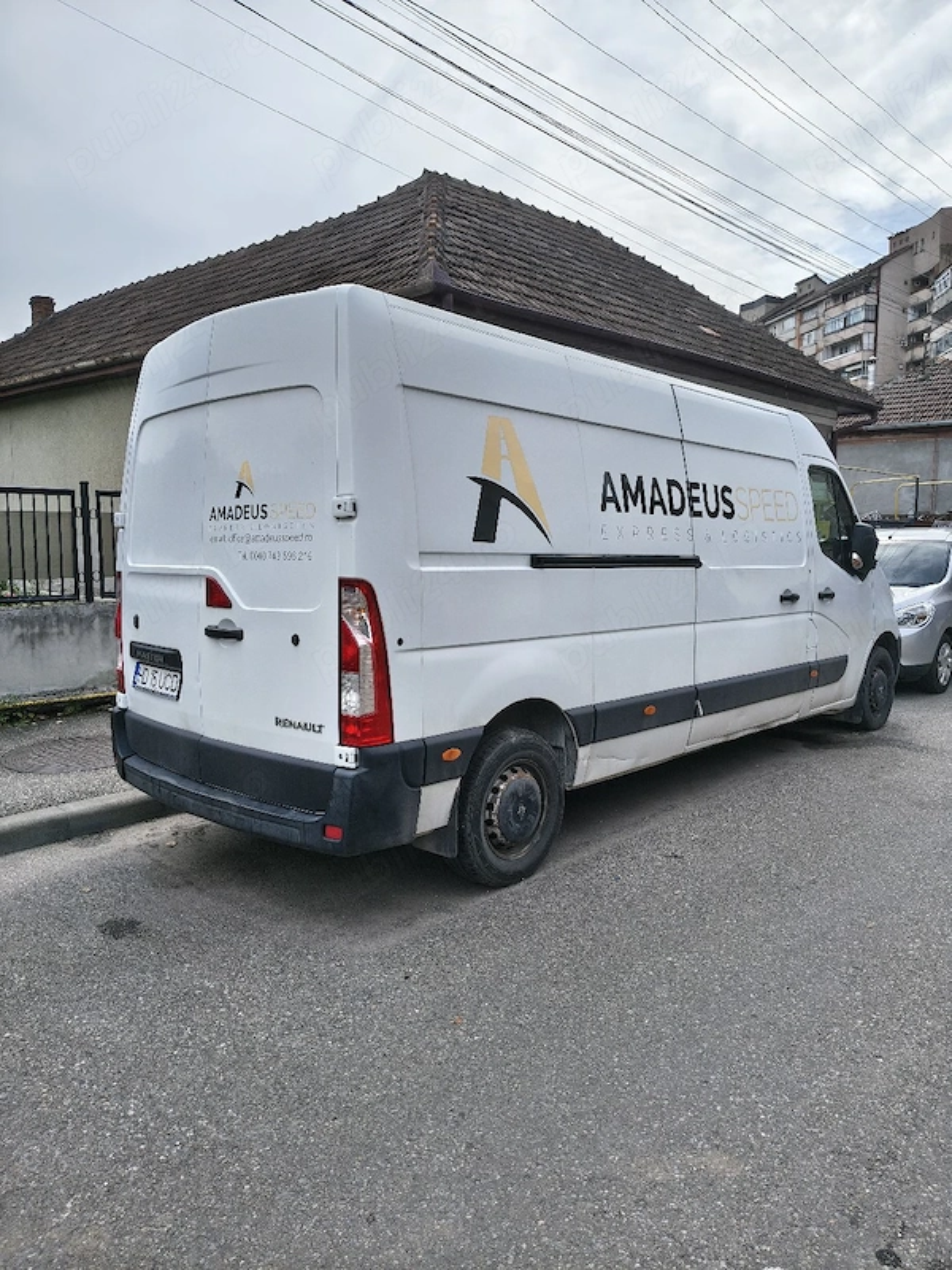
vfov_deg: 71.6
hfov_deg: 56.8
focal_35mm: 24
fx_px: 880
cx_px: 476
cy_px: 635
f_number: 1.8
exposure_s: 1/909
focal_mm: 5.56
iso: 100
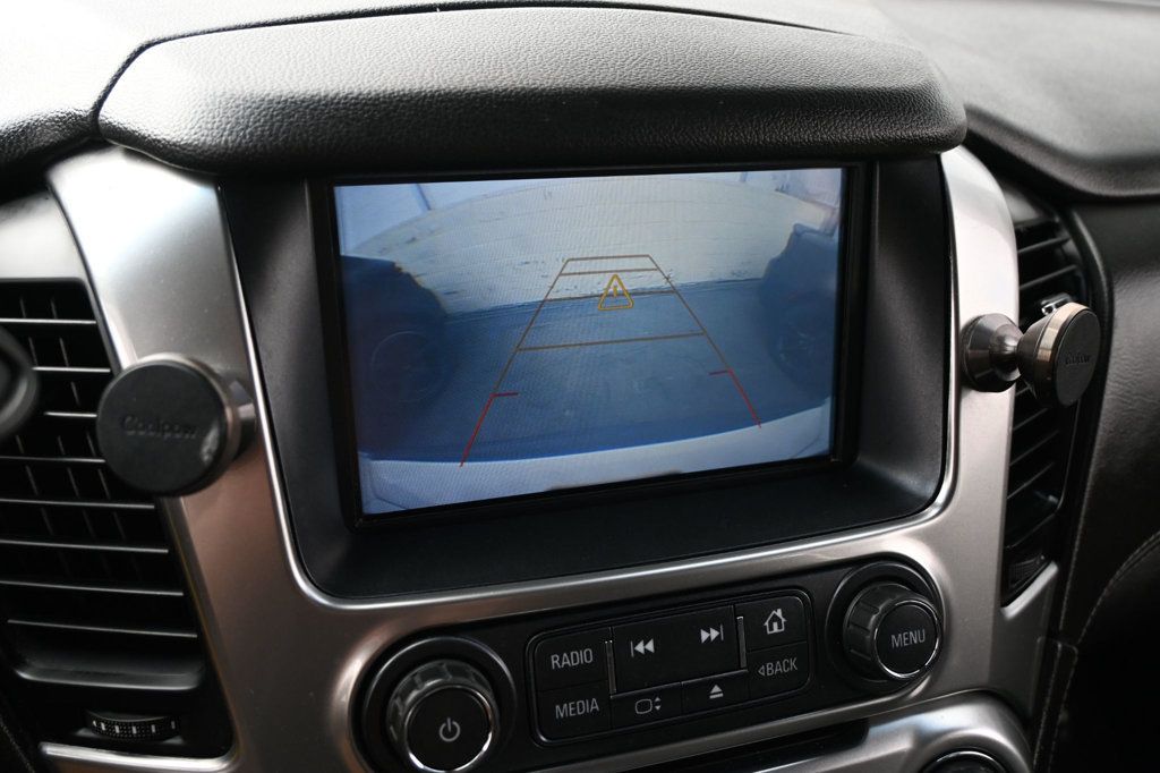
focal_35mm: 29
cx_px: 580
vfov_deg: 44.6
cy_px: 386
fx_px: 942
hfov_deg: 63.2
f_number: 4
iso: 320
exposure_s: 1/250
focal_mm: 19.5
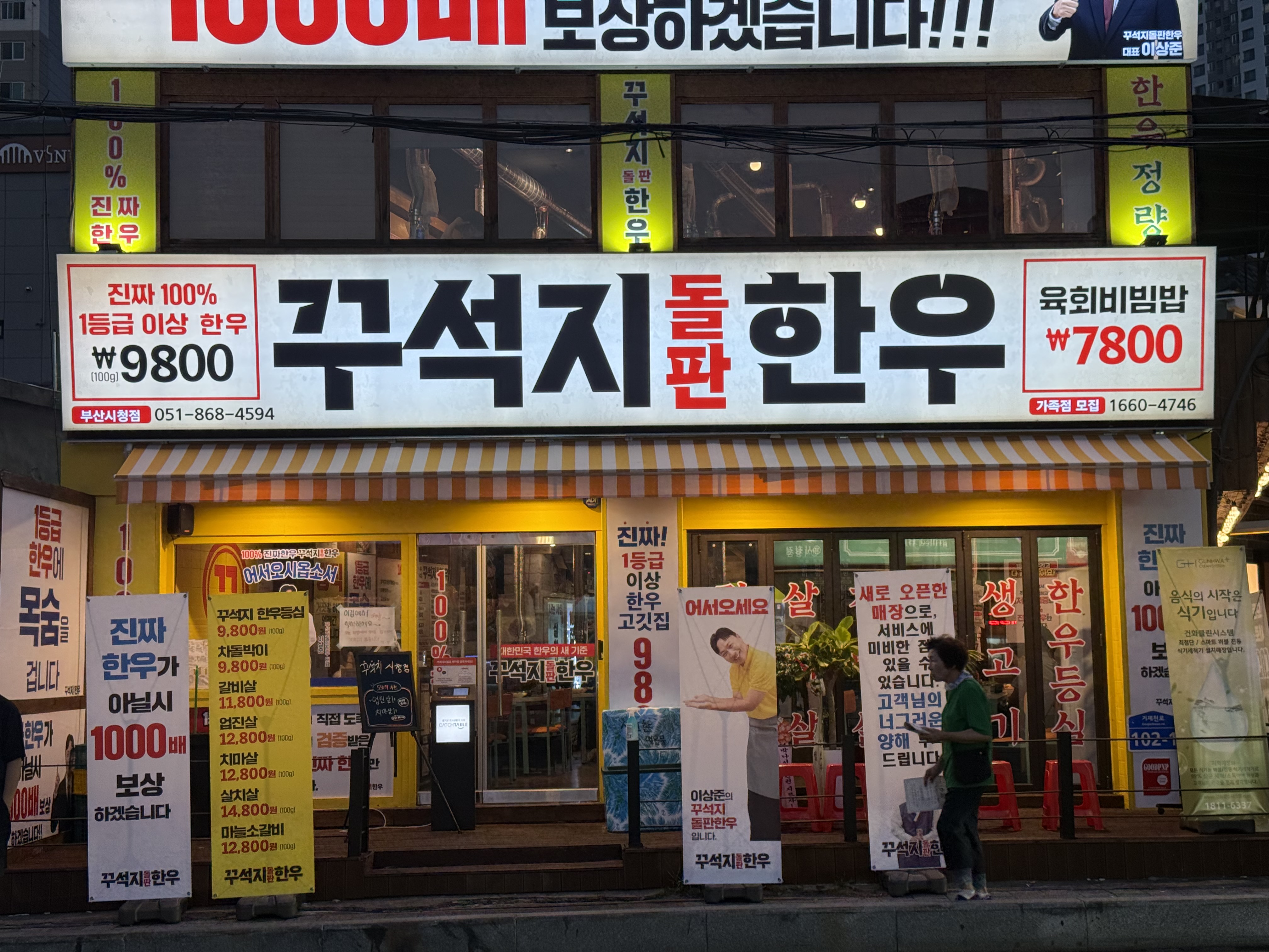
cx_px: 634
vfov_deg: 30.3
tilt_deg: +5.7
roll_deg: +0.3
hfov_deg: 39.7
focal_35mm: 48
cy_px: 476
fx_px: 1760
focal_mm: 6.76
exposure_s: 1/120
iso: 64
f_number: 1.78
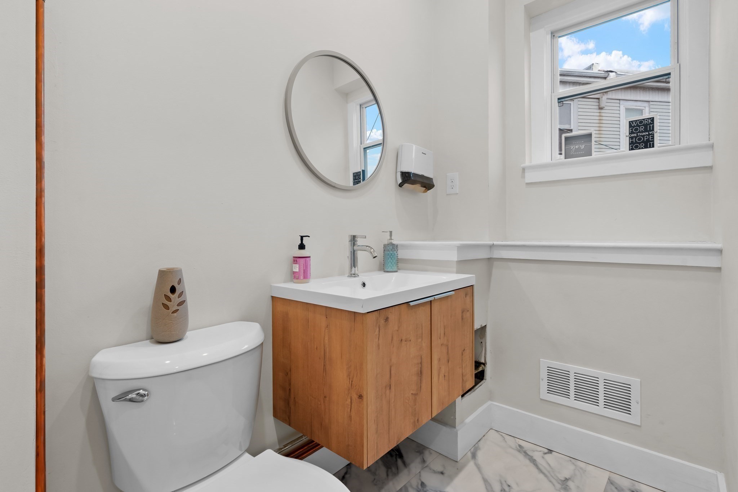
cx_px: 369
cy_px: 246
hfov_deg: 96.7
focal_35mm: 16
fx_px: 328
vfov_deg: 73.7
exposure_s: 1.3
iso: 320
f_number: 9
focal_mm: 16
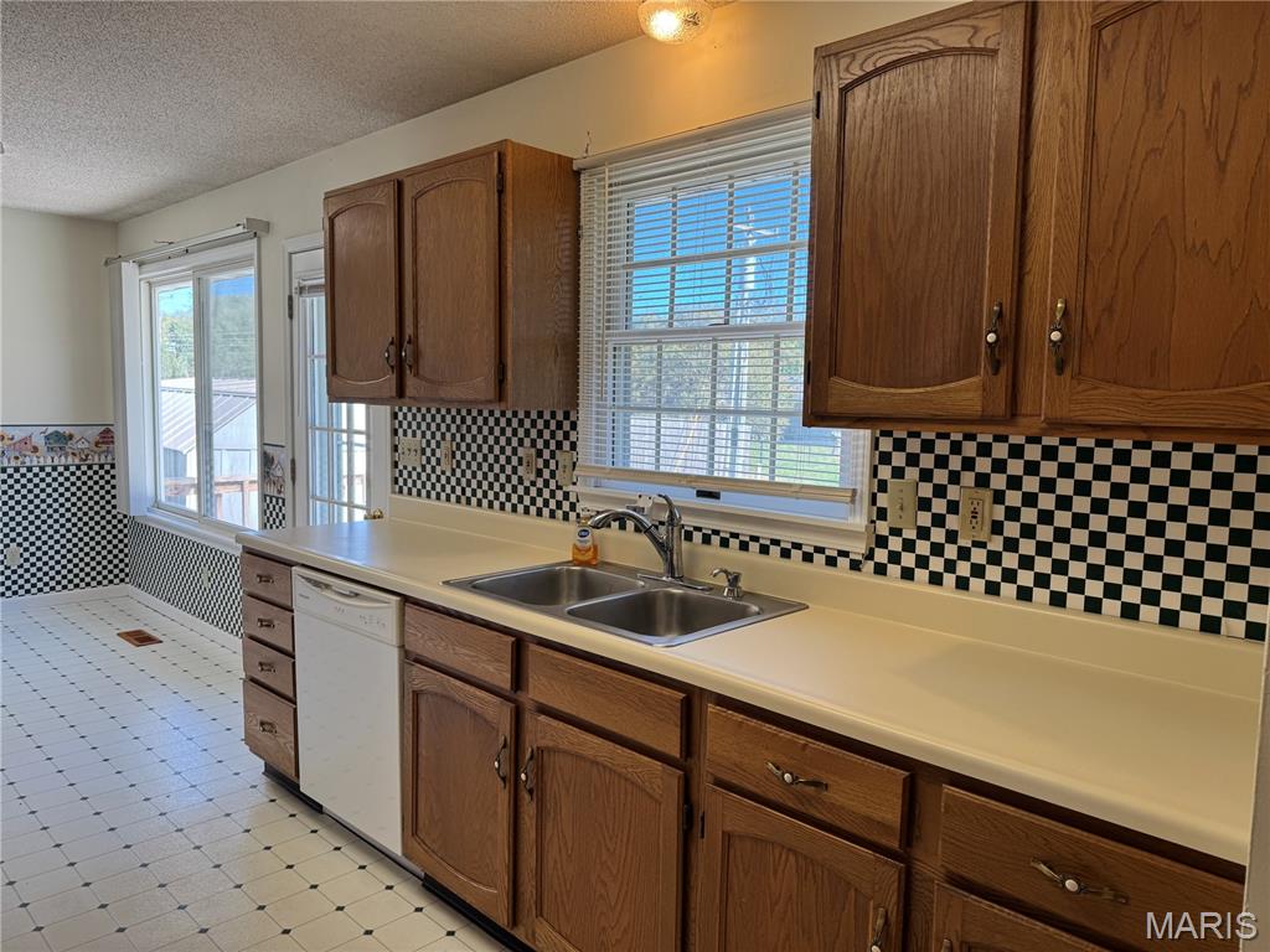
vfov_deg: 56.8
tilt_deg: -5.7
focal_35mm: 24
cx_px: 635
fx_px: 881
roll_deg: -1.2
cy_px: 476
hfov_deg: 71.6
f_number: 1.78
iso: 64
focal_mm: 6.76
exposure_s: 1/140
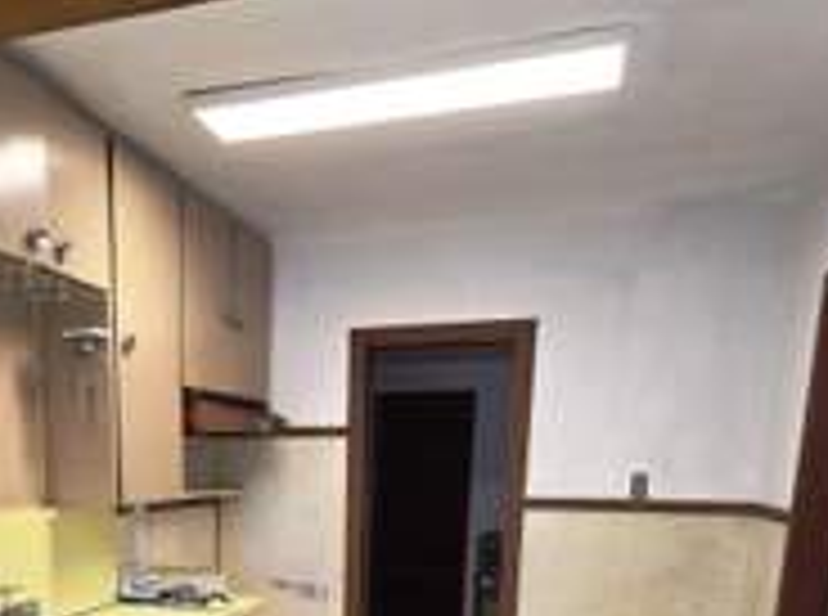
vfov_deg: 36.2
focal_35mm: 34
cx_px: 243
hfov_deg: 52.5
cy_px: 654
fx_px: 811
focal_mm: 2.2
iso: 160
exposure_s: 1/120
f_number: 2.2
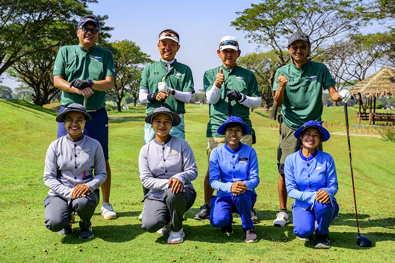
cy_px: 132
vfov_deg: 34.2
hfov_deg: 49.6
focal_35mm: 39
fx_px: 428
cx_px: 198
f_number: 5
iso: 400
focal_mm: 39
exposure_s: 1/1600
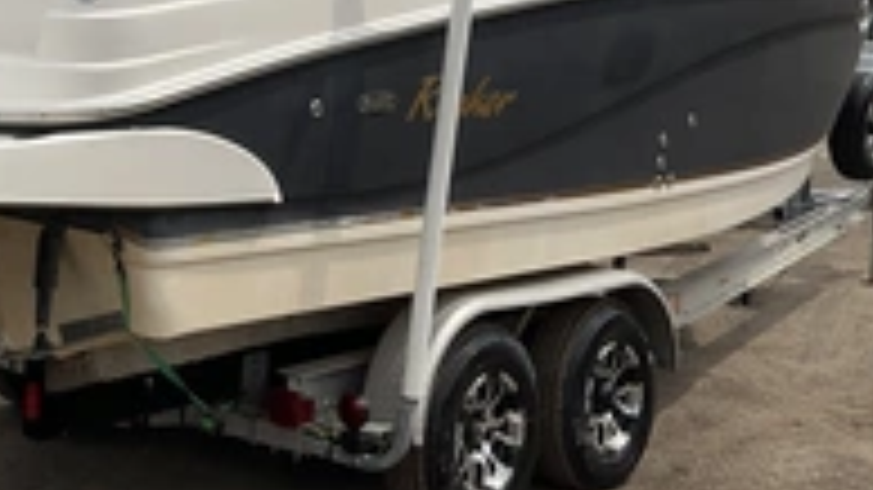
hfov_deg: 31.6
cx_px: 184
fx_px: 1504
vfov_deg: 17.8
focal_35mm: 65
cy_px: -58
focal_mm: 3
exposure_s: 1/3788
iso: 25
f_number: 1.8
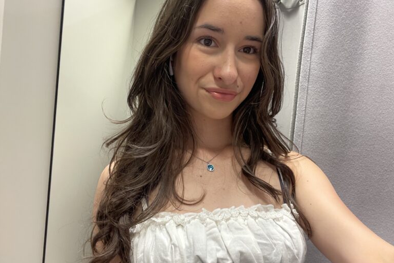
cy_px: 132
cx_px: 197
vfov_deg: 53.1
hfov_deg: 73.7
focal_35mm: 24
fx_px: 263
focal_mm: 2.71
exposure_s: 1/50
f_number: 2.2
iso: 200
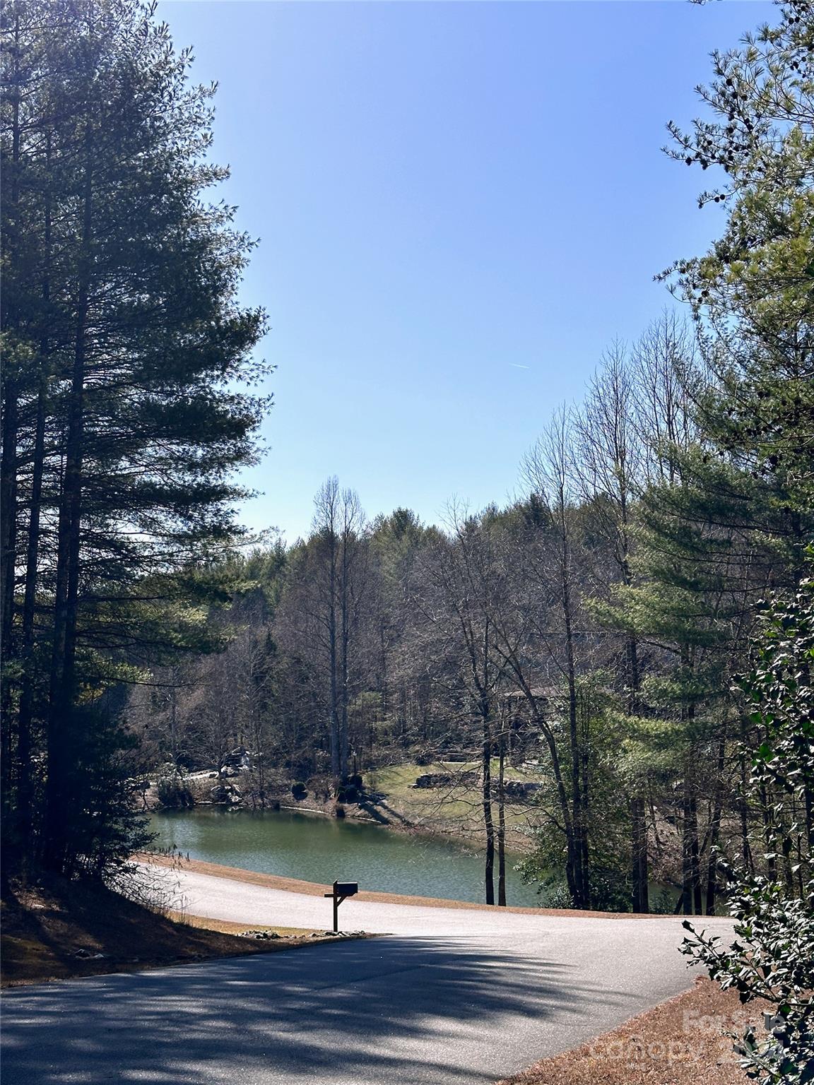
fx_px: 1505
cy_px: 542
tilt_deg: +4.6
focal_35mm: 48
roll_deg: +0.6
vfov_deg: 39.7
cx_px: 407
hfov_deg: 30.3
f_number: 1.78
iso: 64
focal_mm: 6.86
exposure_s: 1/6211
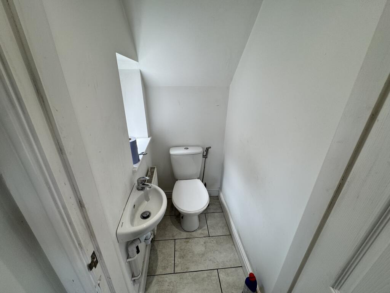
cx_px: 195
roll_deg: -0.8
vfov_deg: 85.7
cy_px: 146
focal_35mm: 14
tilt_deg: -23.9
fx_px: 158
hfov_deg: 102.1
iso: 40
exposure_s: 1/103
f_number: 2.2
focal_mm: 2.22
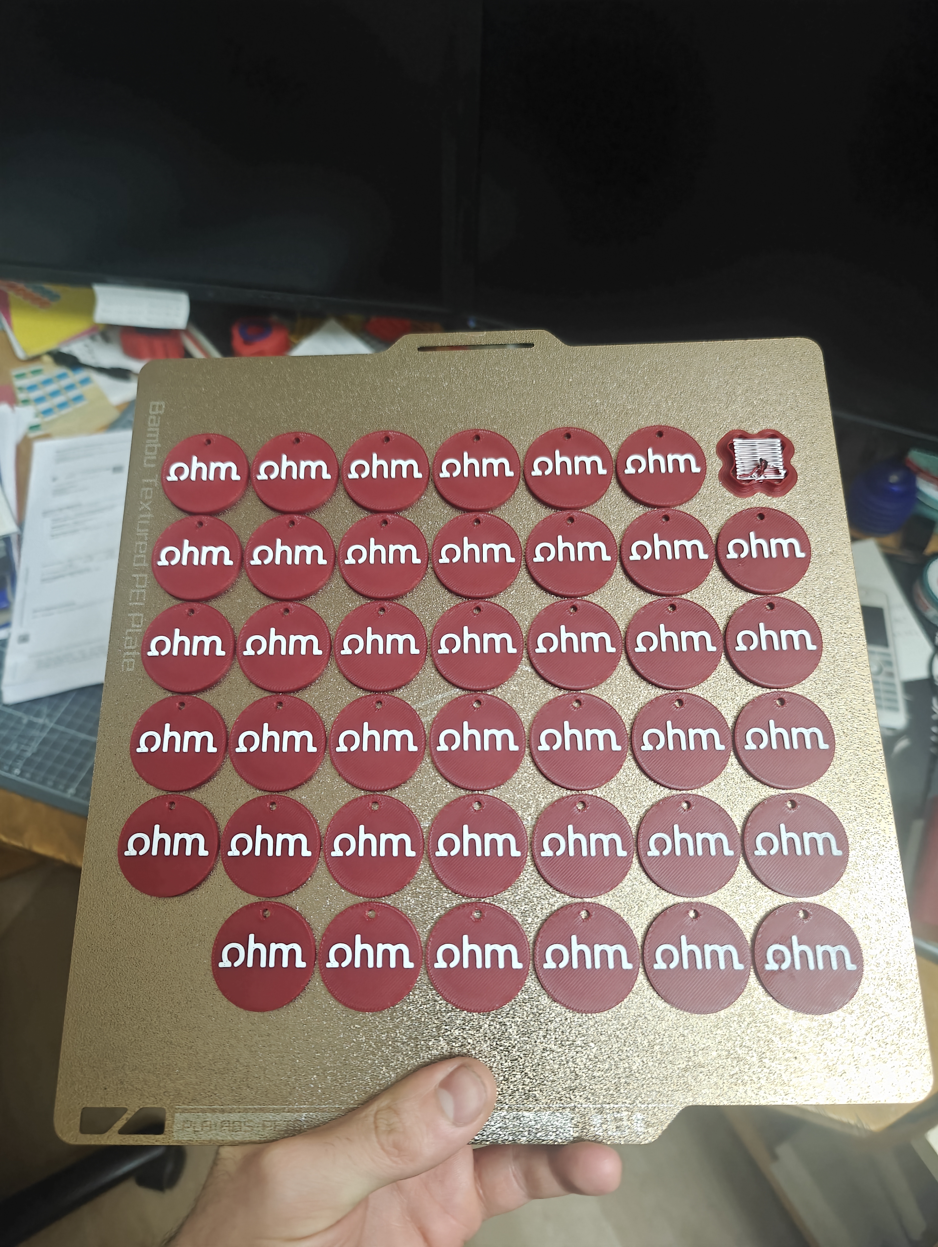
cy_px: 624
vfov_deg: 71.5
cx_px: 469
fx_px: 866
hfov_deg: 56.9
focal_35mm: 24
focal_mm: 6.06
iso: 1600
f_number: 1.7
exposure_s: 1/60
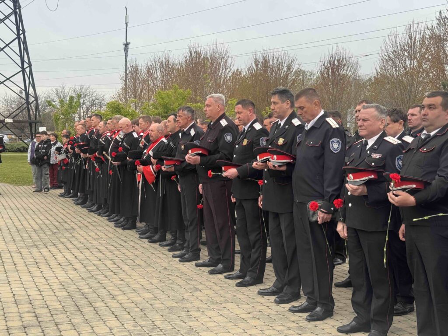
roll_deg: -0.8
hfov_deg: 39.7
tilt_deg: -1.5
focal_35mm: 48
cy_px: 168
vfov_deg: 30.3
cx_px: 224
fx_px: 621
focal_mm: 6.76
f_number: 1.78
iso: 64
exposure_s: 1/774
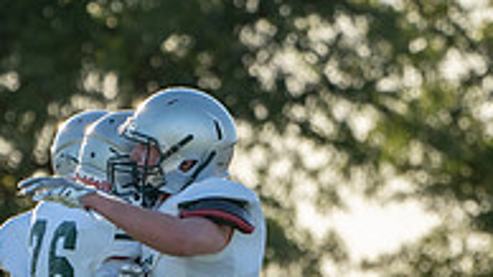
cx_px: 323
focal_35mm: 1400
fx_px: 18296
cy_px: 520
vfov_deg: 0.9
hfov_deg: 1.5
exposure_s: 1/1250
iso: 500
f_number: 5.6
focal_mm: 321
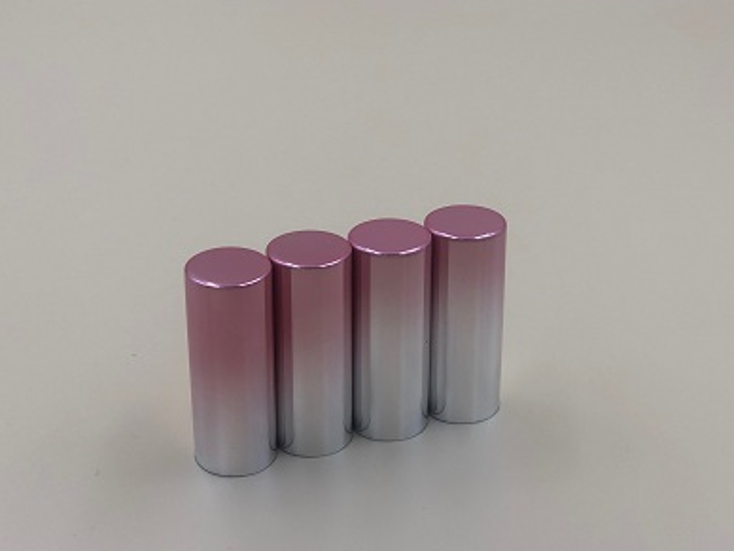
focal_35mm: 67
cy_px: 313
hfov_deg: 29.0
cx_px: 365
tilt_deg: -29.1
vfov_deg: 21.9
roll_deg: +0.6
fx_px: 1421
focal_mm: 6
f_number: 2.4
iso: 20
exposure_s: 1/75
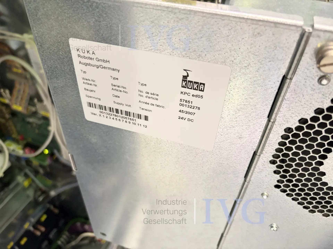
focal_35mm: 26
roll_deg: -2.4
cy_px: 124
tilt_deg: -42.4
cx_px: 166
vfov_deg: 53.1
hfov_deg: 67.3
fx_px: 250
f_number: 1.6
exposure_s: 1/50
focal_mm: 5.96
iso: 500
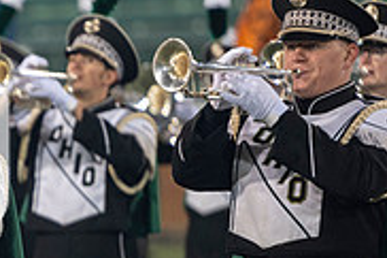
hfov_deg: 3.2
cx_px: -151
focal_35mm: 638
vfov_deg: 2.2
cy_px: 173
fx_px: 6852
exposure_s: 1/500
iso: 1000
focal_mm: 200
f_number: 2.8
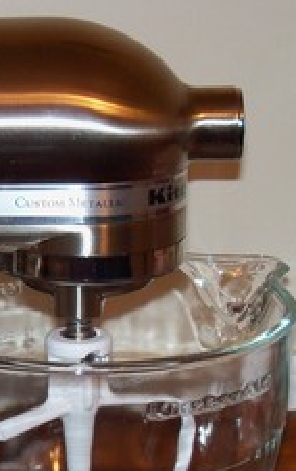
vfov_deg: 17.6
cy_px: 385
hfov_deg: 11.0
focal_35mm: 117
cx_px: -73
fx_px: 1504
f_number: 3.8
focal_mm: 8.8
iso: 200
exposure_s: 1/30
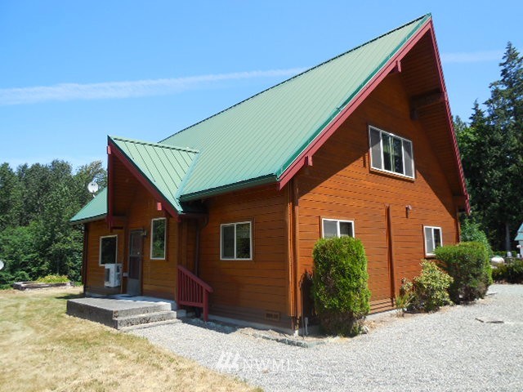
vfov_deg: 54.9
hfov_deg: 69.4
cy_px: 196
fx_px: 378
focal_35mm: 25
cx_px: 262
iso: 125
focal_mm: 4.5
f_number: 3.1
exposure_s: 1/800
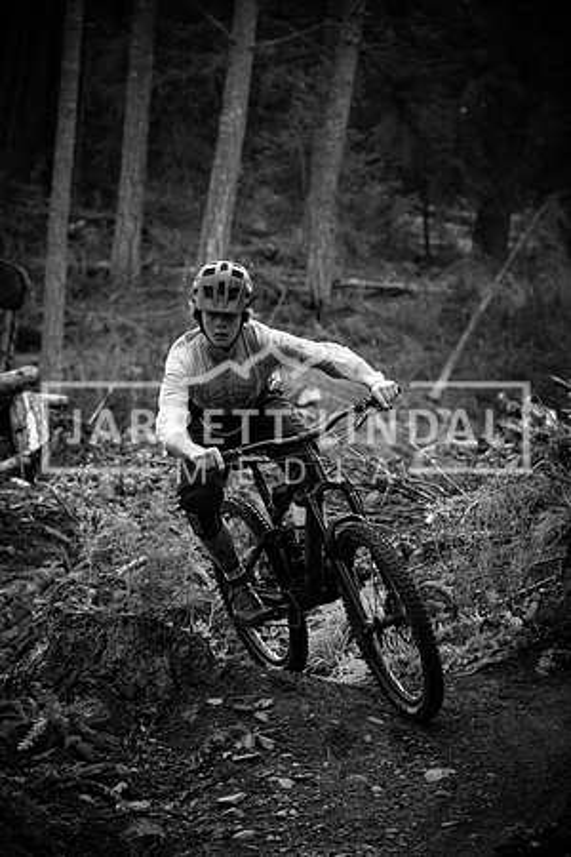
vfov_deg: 10.5
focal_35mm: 195
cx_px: 286
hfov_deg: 7.0
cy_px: 428
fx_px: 4639
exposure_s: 1/800
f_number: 5.6
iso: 640
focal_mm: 130
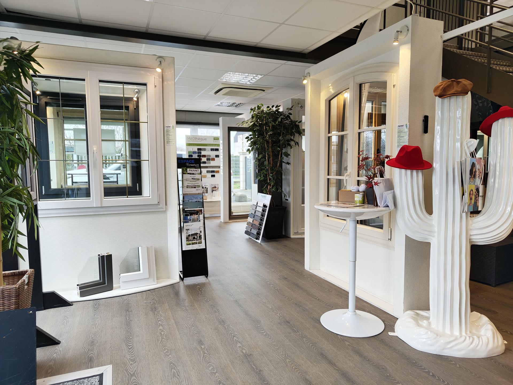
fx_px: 341
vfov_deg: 58.9
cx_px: 256
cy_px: 192
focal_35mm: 23
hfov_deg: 73.9
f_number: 1.88
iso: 160
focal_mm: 5.59
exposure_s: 1/100
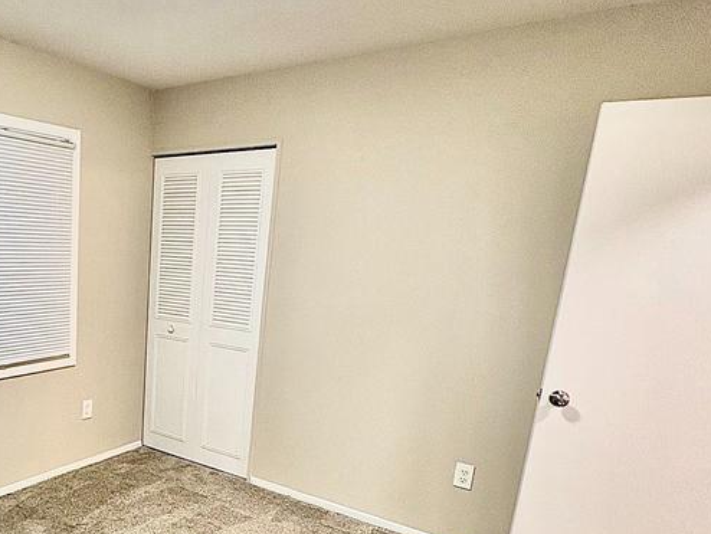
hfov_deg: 56.1
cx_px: 119
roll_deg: -1.9
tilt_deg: -14.1
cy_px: 389
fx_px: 596
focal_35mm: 29
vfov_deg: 46.8
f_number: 2.2
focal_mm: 2.22
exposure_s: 1/60
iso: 200
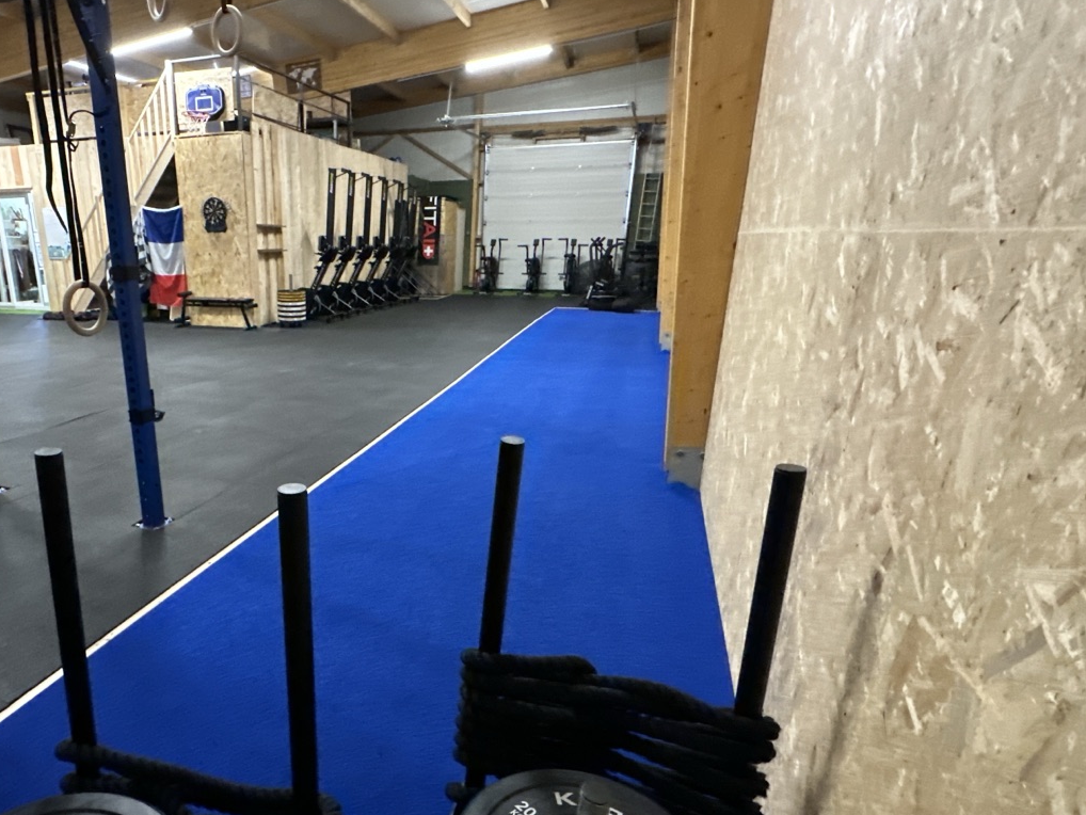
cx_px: 362
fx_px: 690
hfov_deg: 74.0
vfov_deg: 60.8
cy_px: 473
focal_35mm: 22
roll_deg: +0.7
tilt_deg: -17.9
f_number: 2.2
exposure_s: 1/100
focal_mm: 2.22
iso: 1600
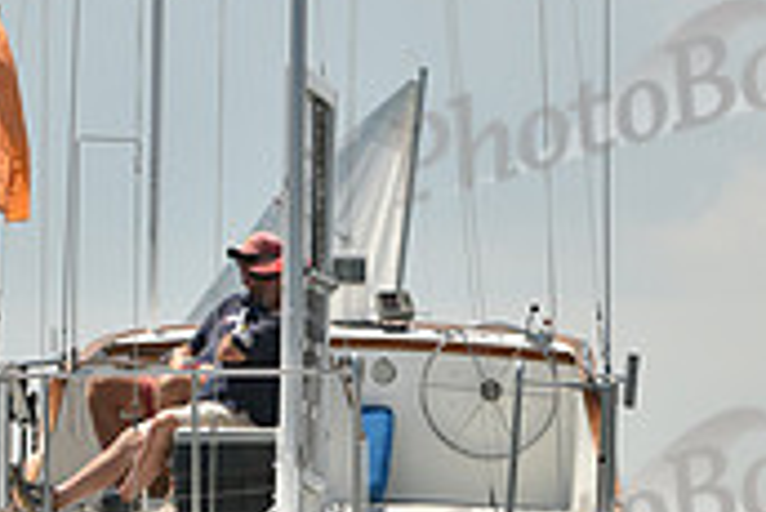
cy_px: 795
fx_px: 17909
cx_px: 160
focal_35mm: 841
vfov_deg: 1.6
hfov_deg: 2.4
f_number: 5.6
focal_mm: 250
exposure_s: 1/1600
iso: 250
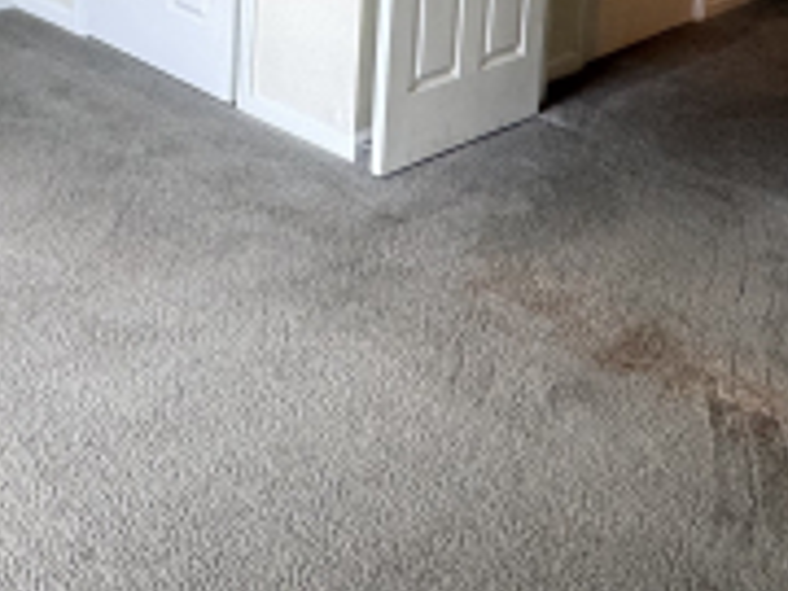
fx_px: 1184
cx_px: -28
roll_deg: -0.8
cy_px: -245
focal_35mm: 52
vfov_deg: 23.5
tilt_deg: -6.9
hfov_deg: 33.2
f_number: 2.2
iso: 160
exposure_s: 1/99
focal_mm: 2.22
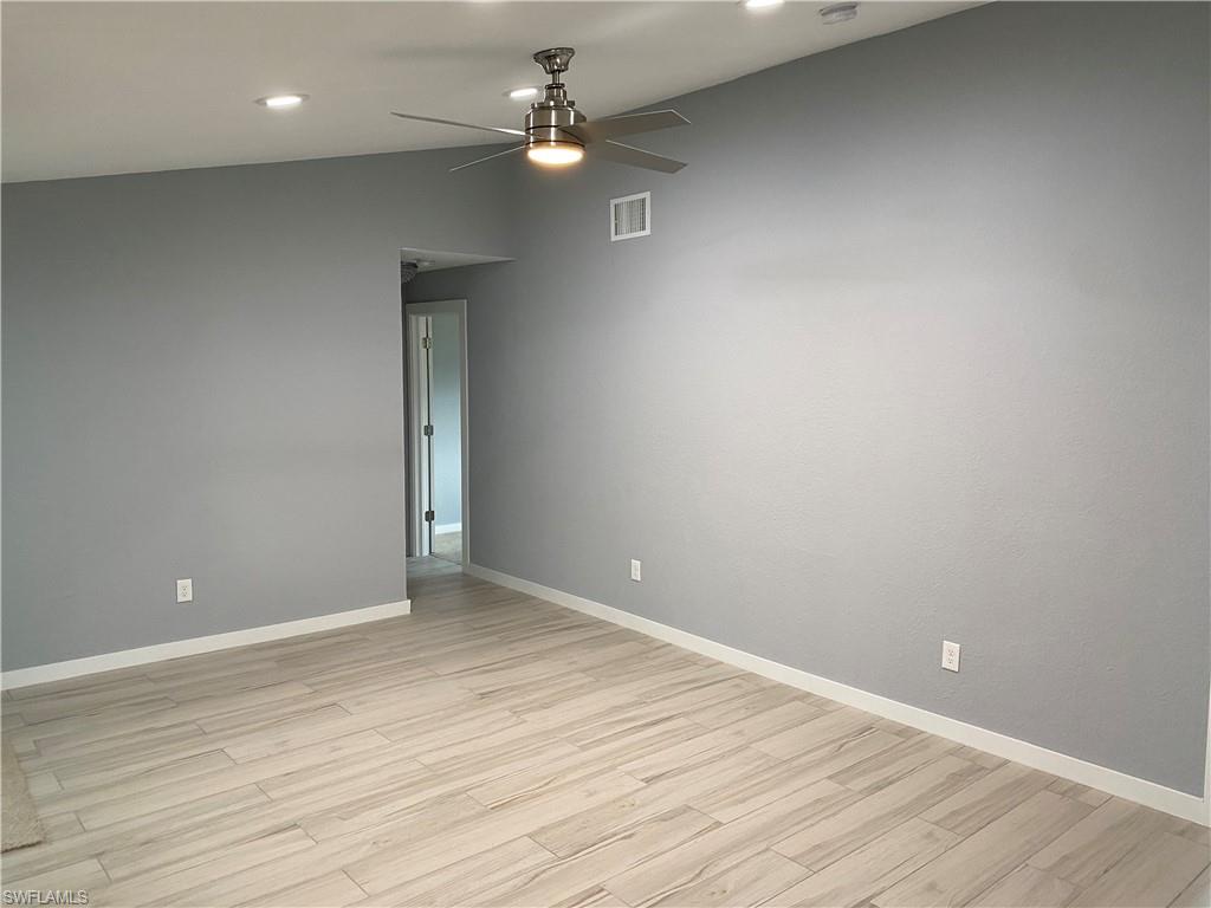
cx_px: 606
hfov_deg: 67.3
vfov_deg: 53.1
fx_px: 910
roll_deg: -0.6
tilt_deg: -6.2
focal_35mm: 26
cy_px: 454
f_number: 1.8
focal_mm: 4.25
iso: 125
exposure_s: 1/60
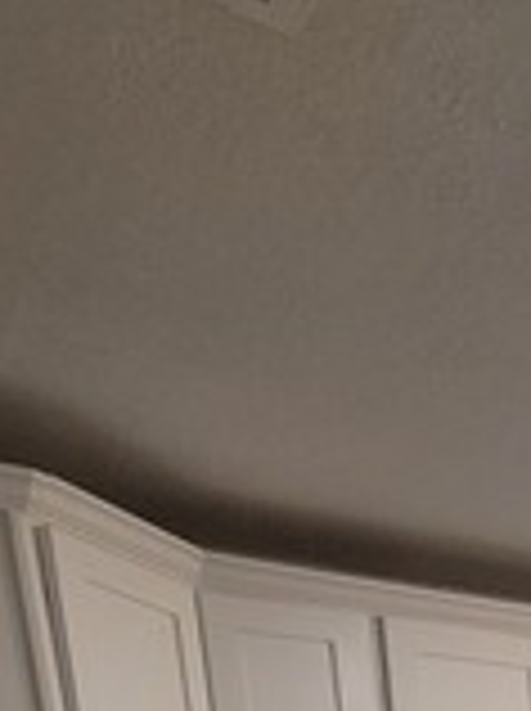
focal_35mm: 55
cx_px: 904
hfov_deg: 20.4
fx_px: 1128
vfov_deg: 22.5
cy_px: 1244
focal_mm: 2.2
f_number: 2.2
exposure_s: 1/60
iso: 400
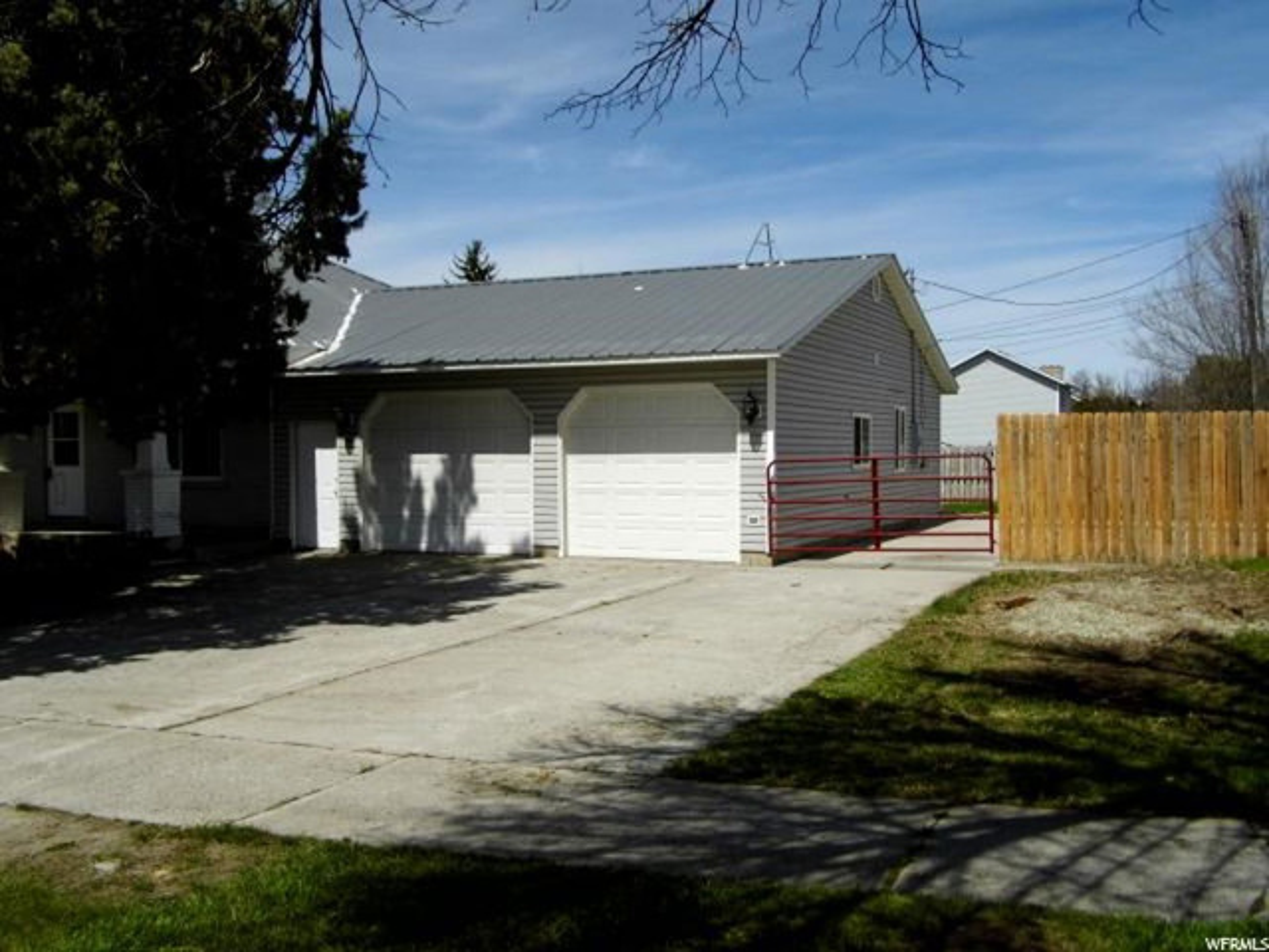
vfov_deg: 41.8
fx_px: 1246
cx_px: 634
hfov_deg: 54.0
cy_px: 476
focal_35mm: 34
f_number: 9.6
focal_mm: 6.11
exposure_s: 1/331
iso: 100
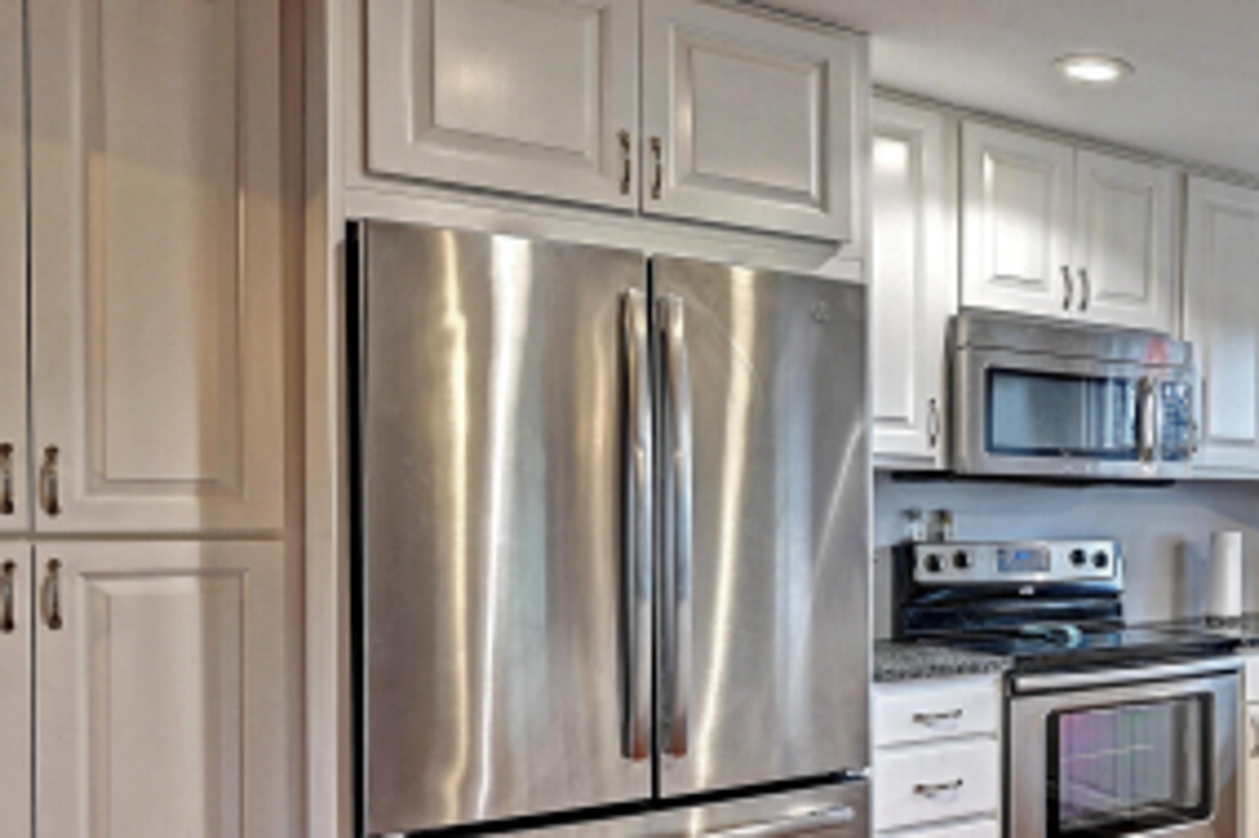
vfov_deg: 35.7
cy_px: 532
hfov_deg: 42.9
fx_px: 1293
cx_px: 1321
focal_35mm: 37
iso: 320
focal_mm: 14
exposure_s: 1/3.33
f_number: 8
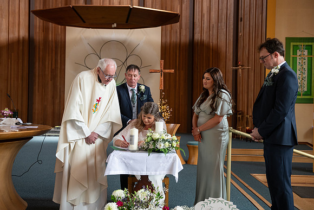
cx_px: 157
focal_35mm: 44
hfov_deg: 44.5
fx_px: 384
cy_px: 105
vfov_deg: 30.5
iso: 640
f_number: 3.5
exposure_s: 1/160
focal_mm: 44
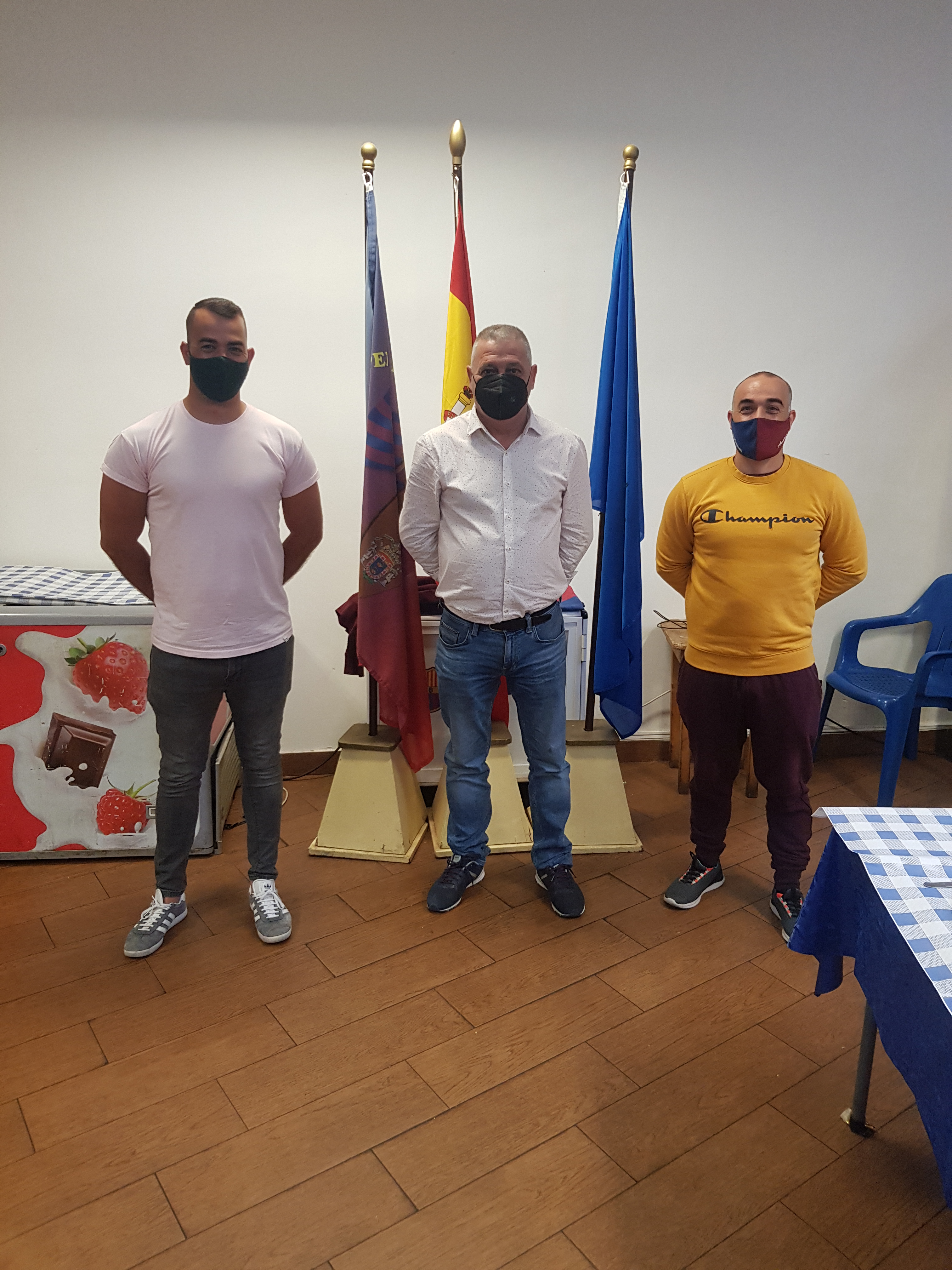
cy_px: 635
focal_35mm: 26
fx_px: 953
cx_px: 476
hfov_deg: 53.1
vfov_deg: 67.3
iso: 160
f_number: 1.7
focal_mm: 4.2
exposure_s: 1/33
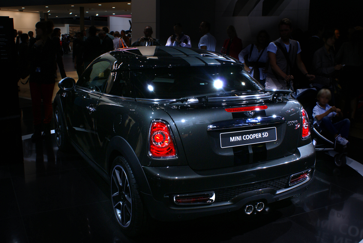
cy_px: 122
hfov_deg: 49.5
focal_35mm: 39
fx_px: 394
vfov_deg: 34.3
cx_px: 182
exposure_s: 1/100
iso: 100
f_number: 9
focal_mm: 26
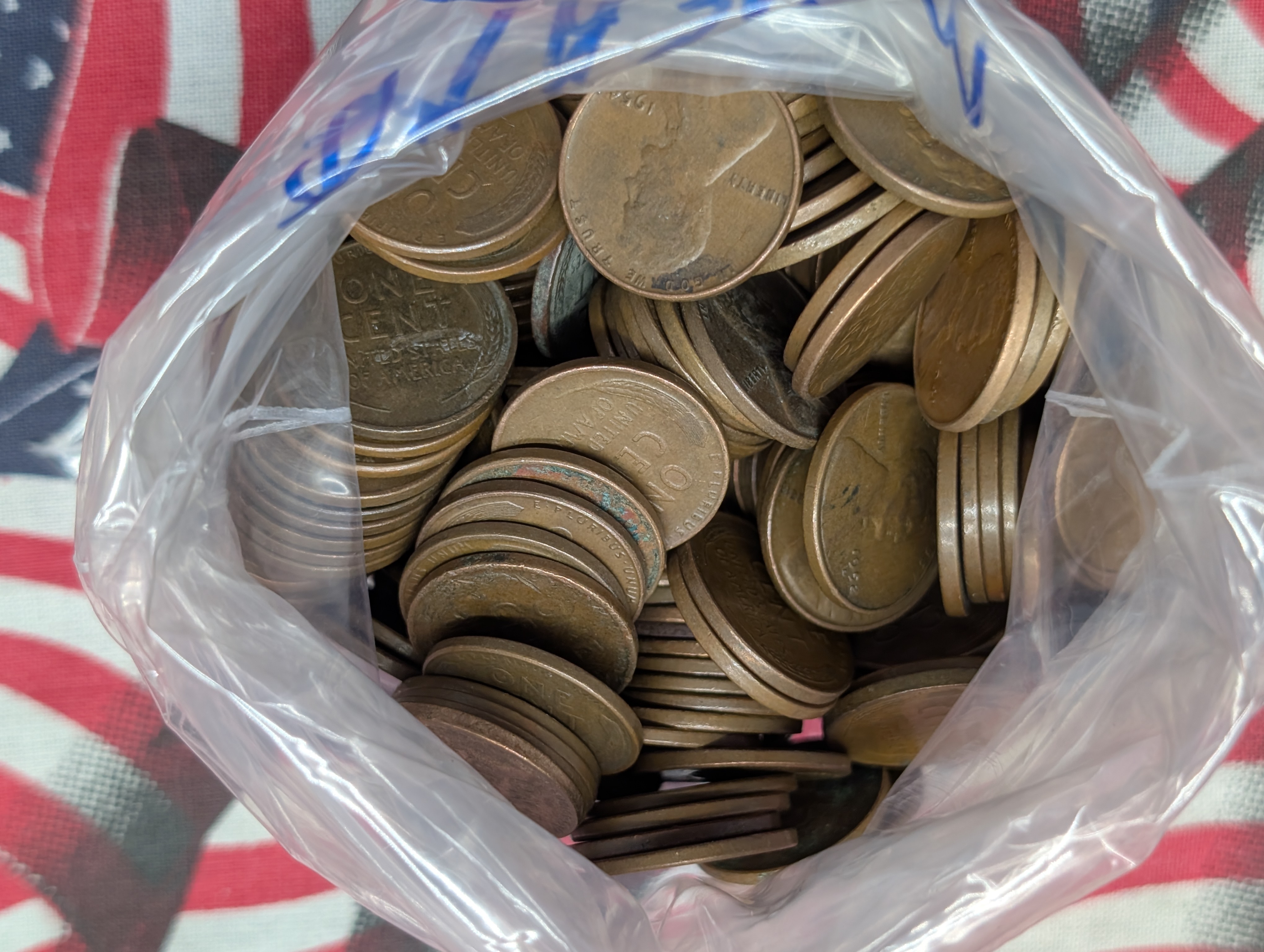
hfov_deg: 38.9
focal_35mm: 49
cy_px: 476
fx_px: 1792
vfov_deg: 29.7
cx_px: 632
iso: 125
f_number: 1.68
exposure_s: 1/173
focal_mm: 6.9
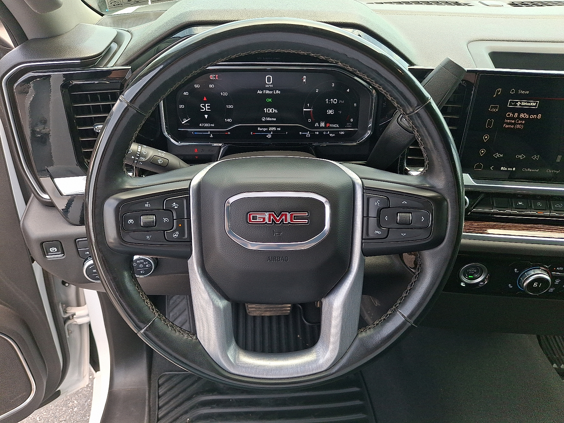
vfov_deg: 54.9
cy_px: 212
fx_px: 407
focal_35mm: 25
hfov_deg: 69.4
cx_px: 282
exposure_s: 1/238
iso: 30
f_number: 1.8
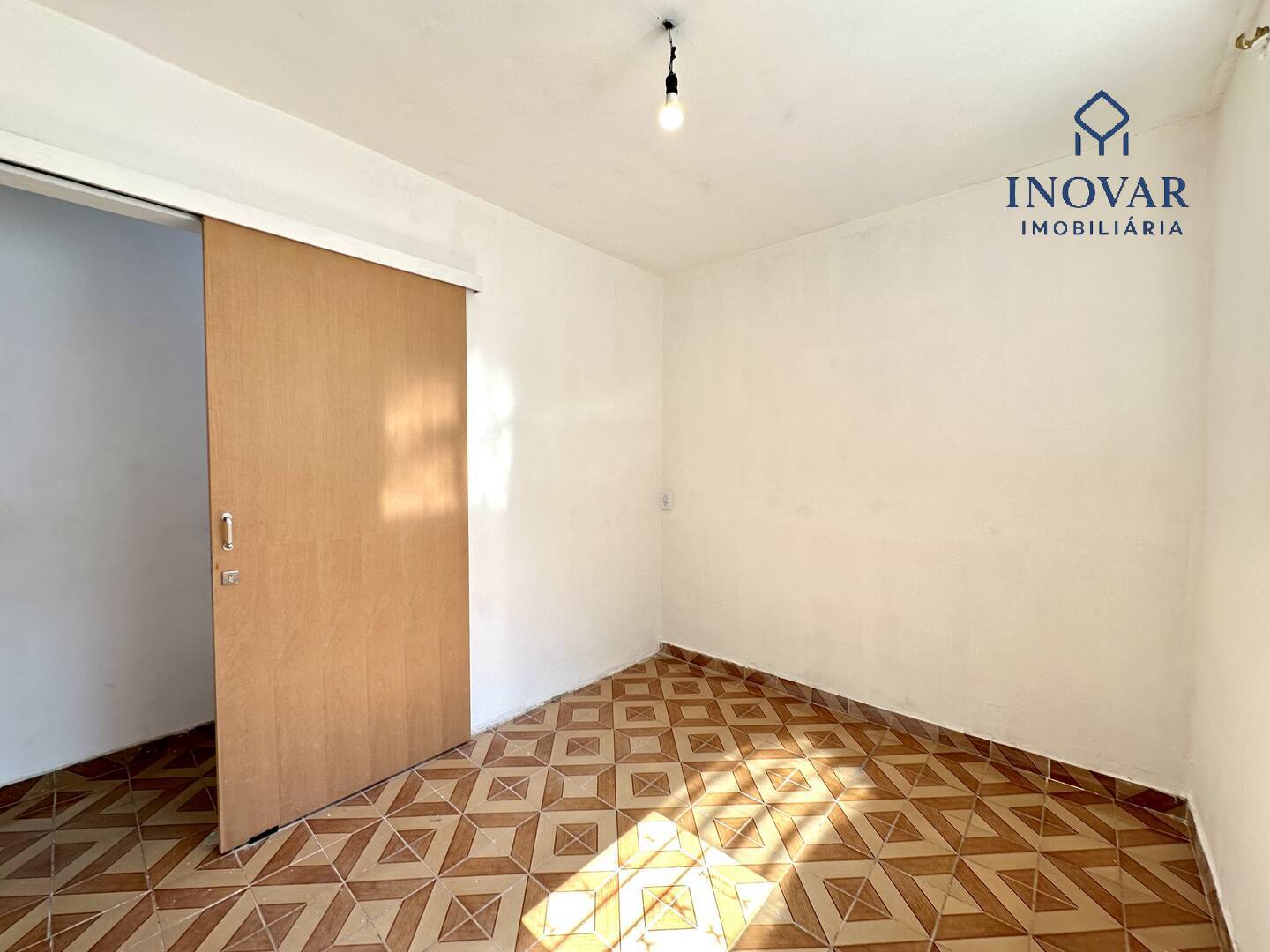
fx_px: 514
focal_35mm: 14
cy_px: 476
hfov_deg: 102.1
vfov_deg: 85.7
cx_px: 635
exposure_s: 1/100
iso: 40
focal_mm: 2.22
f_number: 2.2
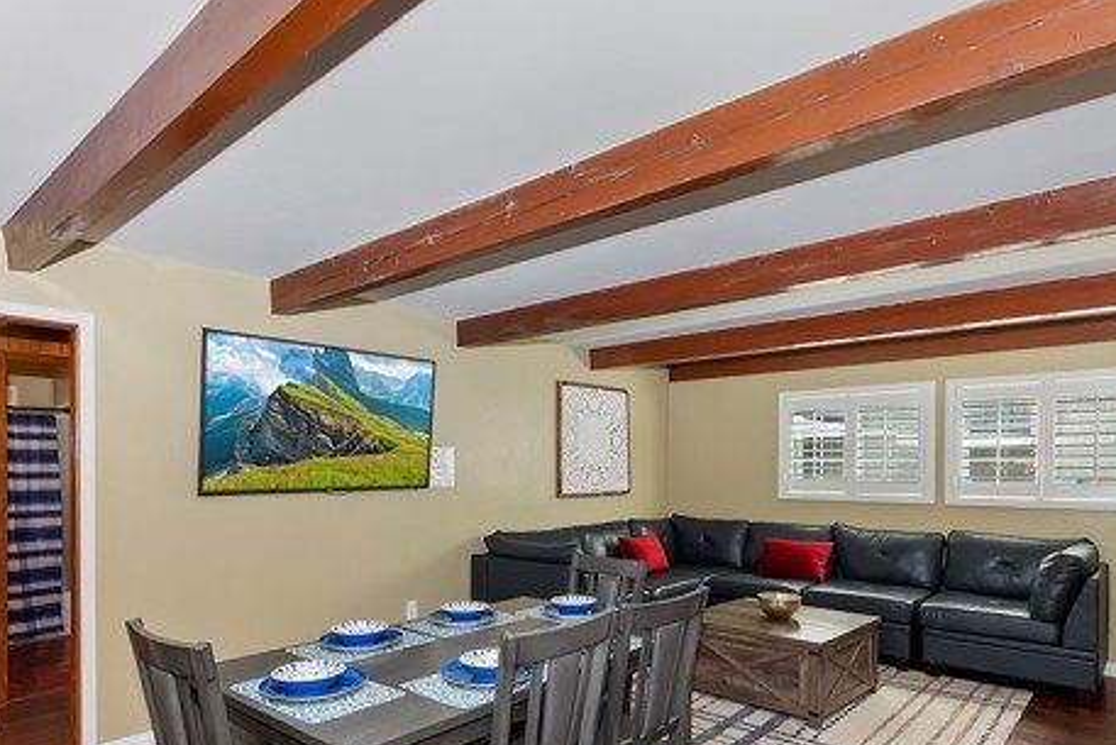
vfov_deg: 58.6
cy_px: 475
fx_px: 651
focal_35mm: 21
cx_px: 557
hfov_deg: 81.2
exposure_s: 1/30
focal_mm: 10
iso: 400
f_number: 8
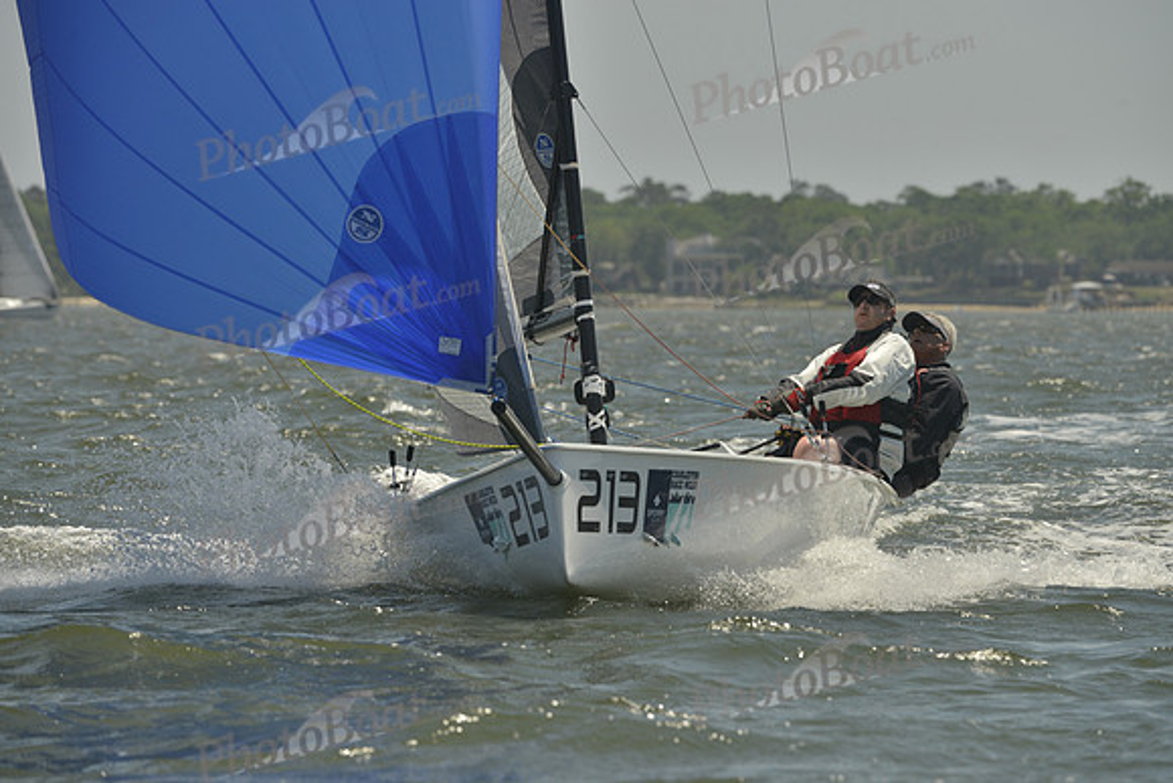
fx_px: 9777
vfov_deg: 4.6
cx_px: 586
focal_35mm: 300
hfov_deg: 6.9
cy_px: 392
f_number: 10
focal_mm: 300
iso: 280
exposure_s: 1/1250
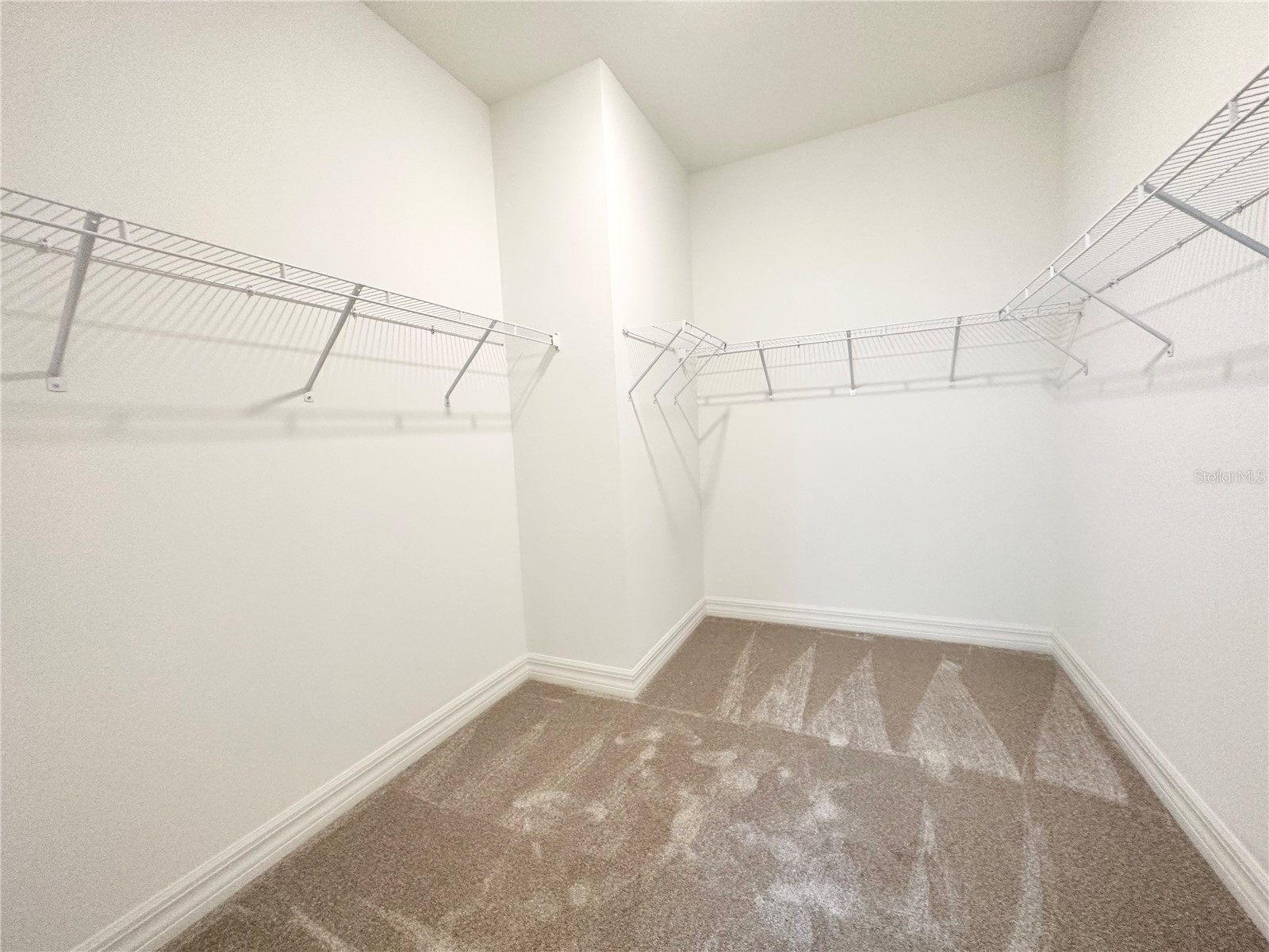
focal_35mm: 14
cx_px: 634
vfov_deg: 85.7
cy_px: 476
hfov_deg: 102.1
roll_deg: +2.1
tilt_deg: -5.7
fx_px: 513
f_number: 2.2
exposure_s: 1/120
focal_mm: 2.22
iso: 250
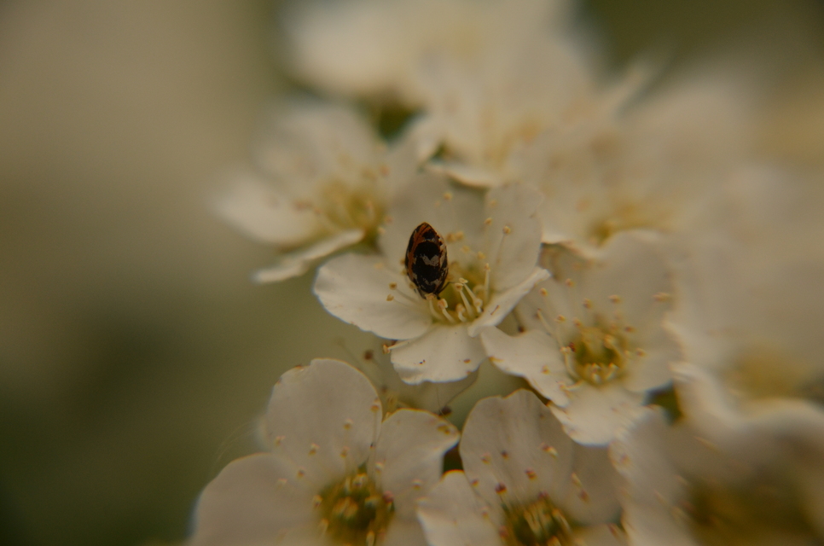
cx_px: 412
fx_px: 3598
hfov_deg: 13.1
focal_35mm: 158
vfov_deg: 8.7
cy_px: 273
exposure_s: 1/800
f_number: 7.1
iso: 640
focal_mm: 105
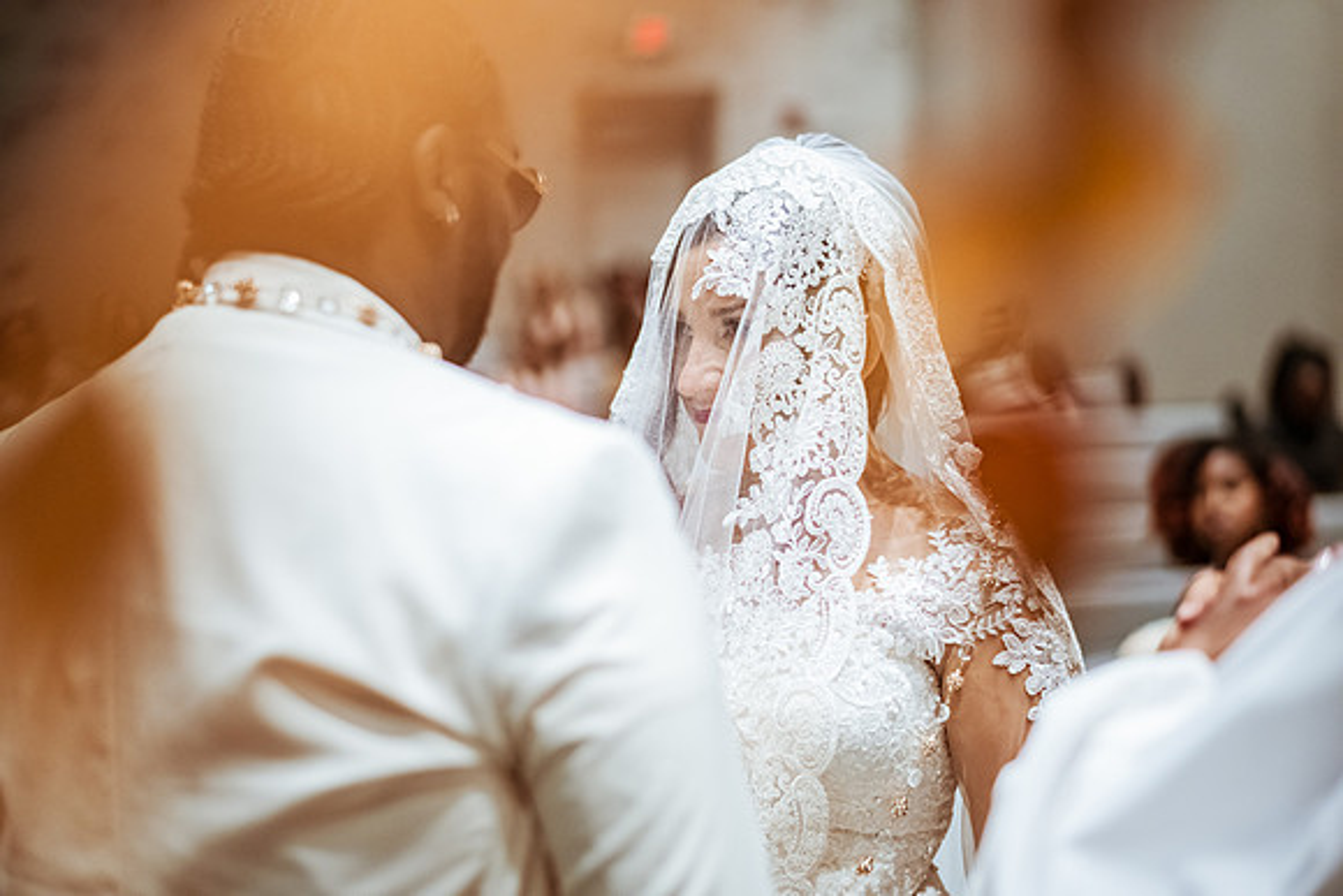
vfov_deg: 23.4
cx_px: 672
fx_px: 2164
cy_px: 448
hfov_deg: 34.5
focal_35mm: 58
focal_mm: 58
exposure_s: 1/1600
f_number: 1.4
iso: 1600
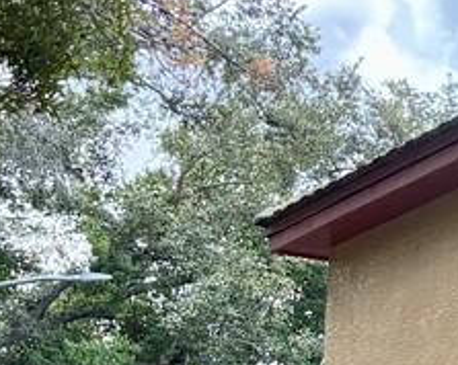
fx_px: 2465
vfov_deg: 8.3
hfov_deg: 9.3
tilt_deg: +7.2
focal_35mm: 182
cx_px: 1158
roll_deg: +0.2
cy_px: 502
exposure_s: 1/654
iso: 64
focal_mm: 5.96
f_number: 1.6
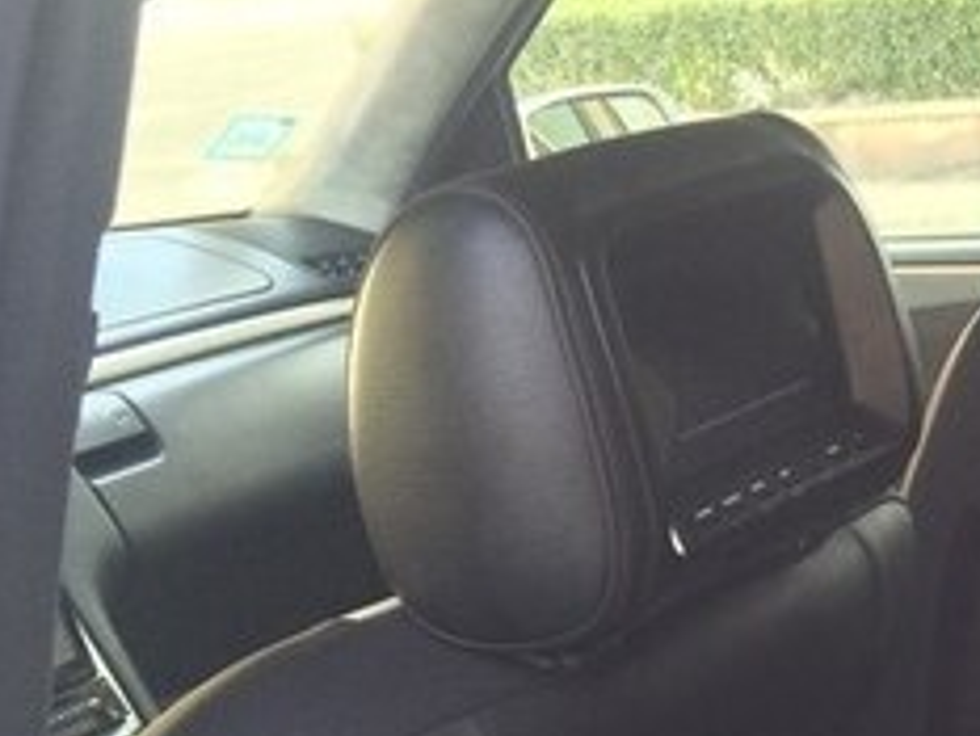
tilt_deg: -24.7
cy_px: 831
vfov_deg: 17.3
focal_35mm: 82
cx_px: 1279
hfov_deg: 21.5
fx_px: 2323
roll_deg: +3.8
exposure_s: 1/100
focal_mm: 4.15
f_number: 2.2
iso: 64
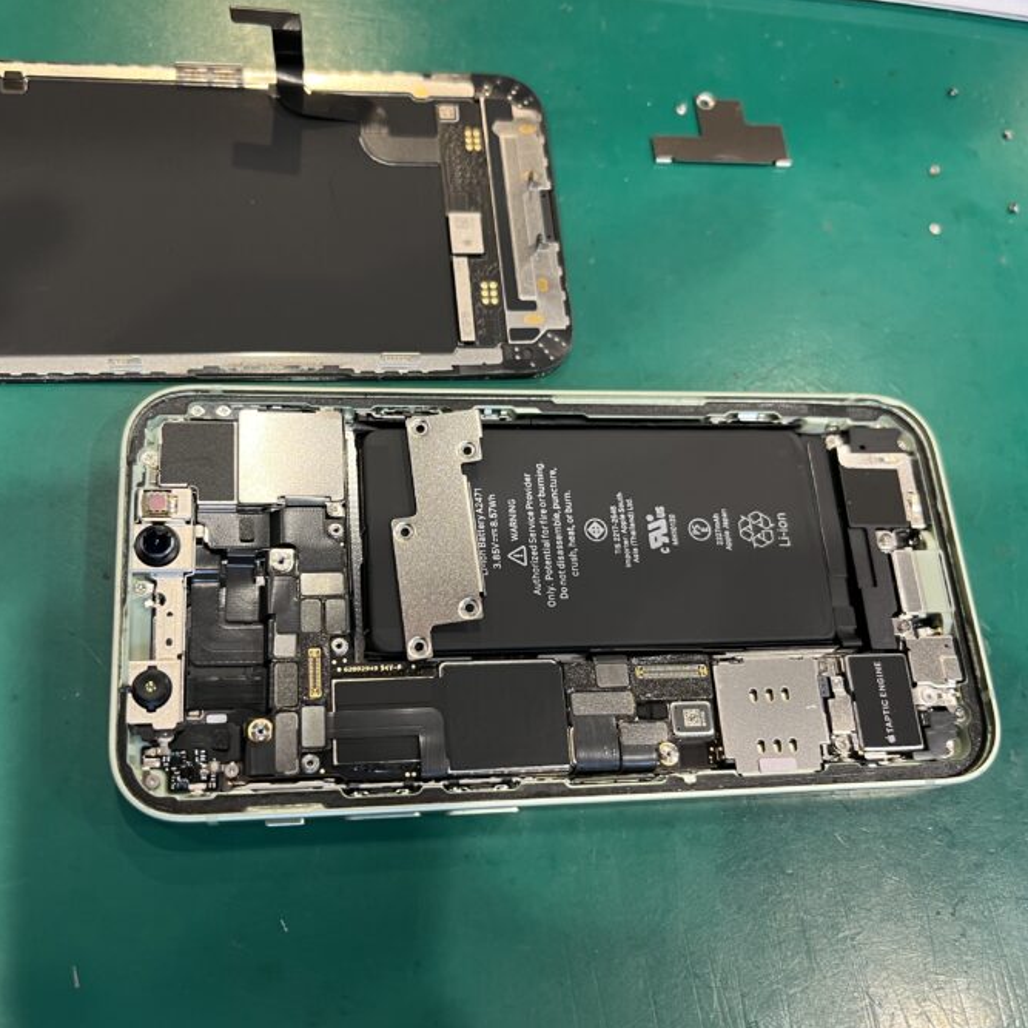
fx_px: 1042
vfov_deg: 52.5
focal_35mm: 31
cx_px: 441
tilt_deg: -67.6
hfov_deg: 52.4
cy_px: 517
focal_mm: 5.1
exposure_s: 1/50
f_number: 1.6
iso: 100
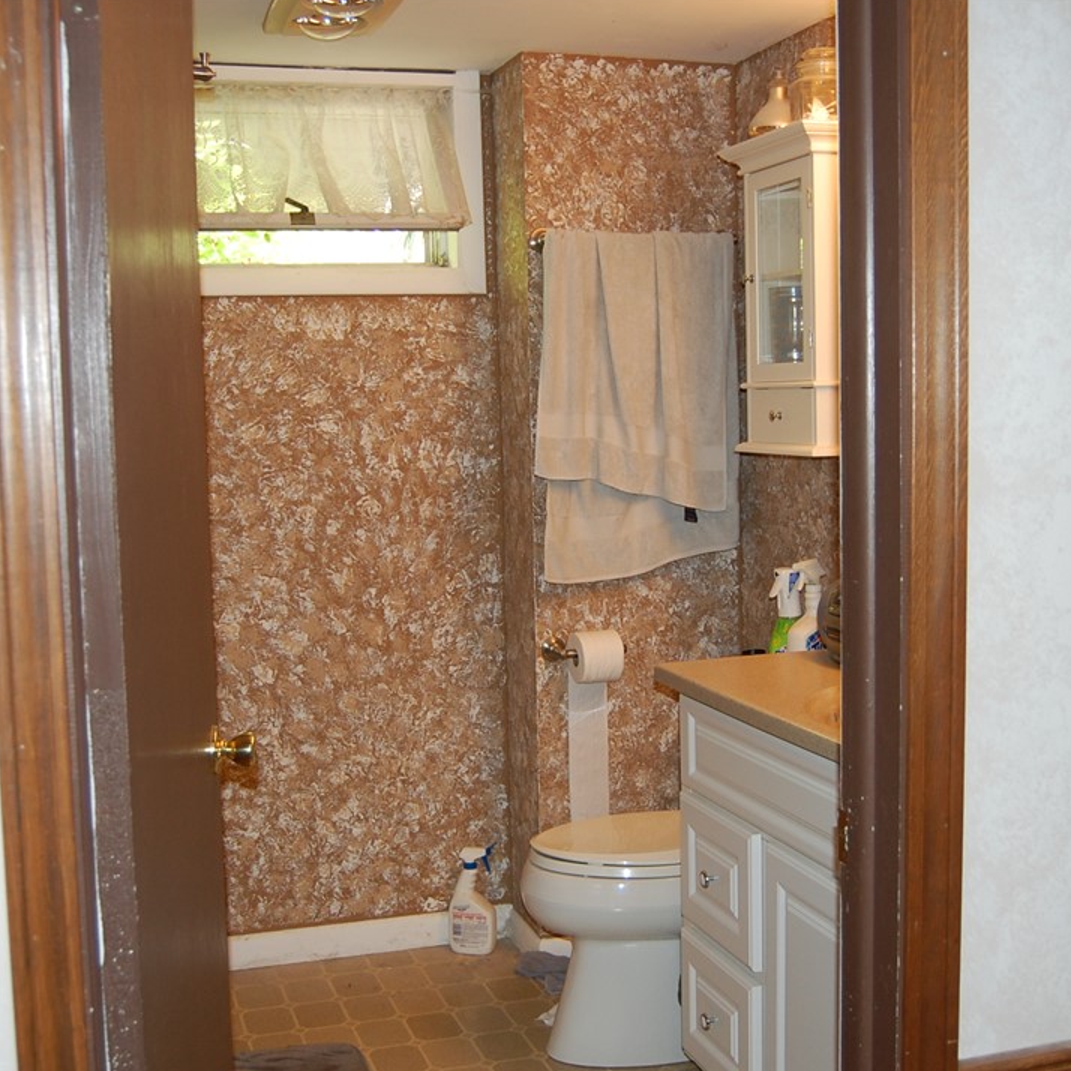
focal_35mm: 45
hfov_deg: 37.8
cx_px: 529
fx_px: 1563
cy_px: 534
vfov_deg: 37.8
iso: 400
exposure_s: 1/60
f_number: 3.8
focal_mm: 23
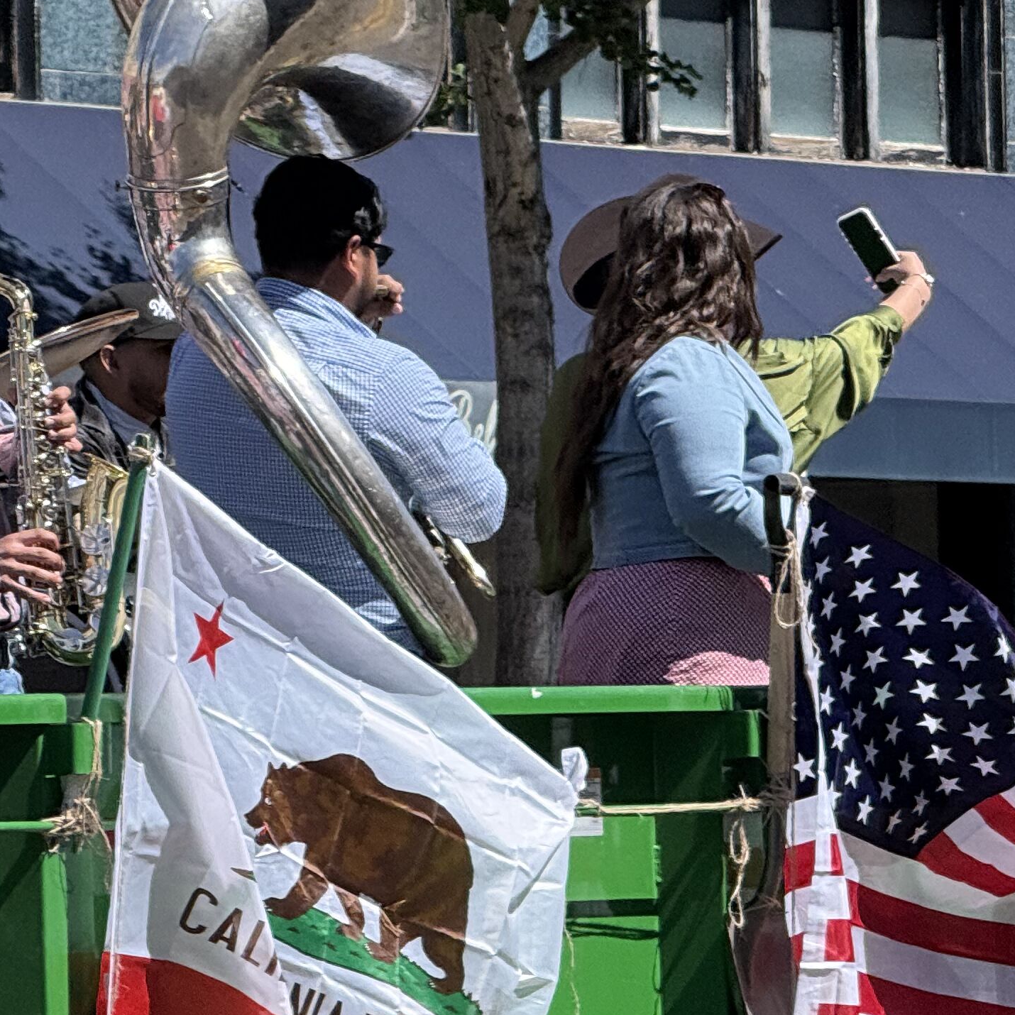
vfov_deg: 5.9
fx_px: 9919
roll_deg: +0.4
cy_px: 619
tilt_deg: +0.6
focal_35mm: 299
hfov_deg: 5.8
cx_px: -399
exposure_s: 1/1577
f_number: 2.8
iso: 64
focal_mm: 15.66
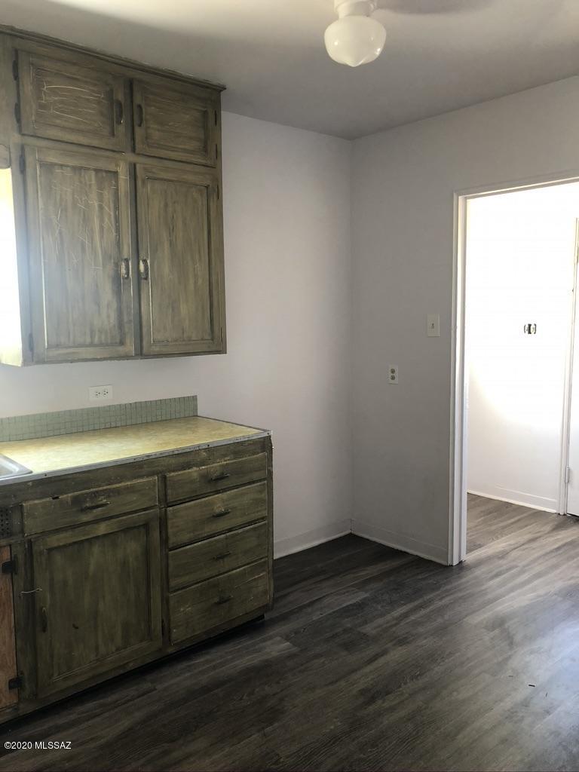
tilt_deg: -7.0
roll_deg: +1.5
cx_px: 290
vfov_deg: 63.4
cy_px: 386
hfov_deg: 49.7
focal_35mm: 28
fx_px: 624
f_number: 1.8
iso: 50
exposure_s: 1/15
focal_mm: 4
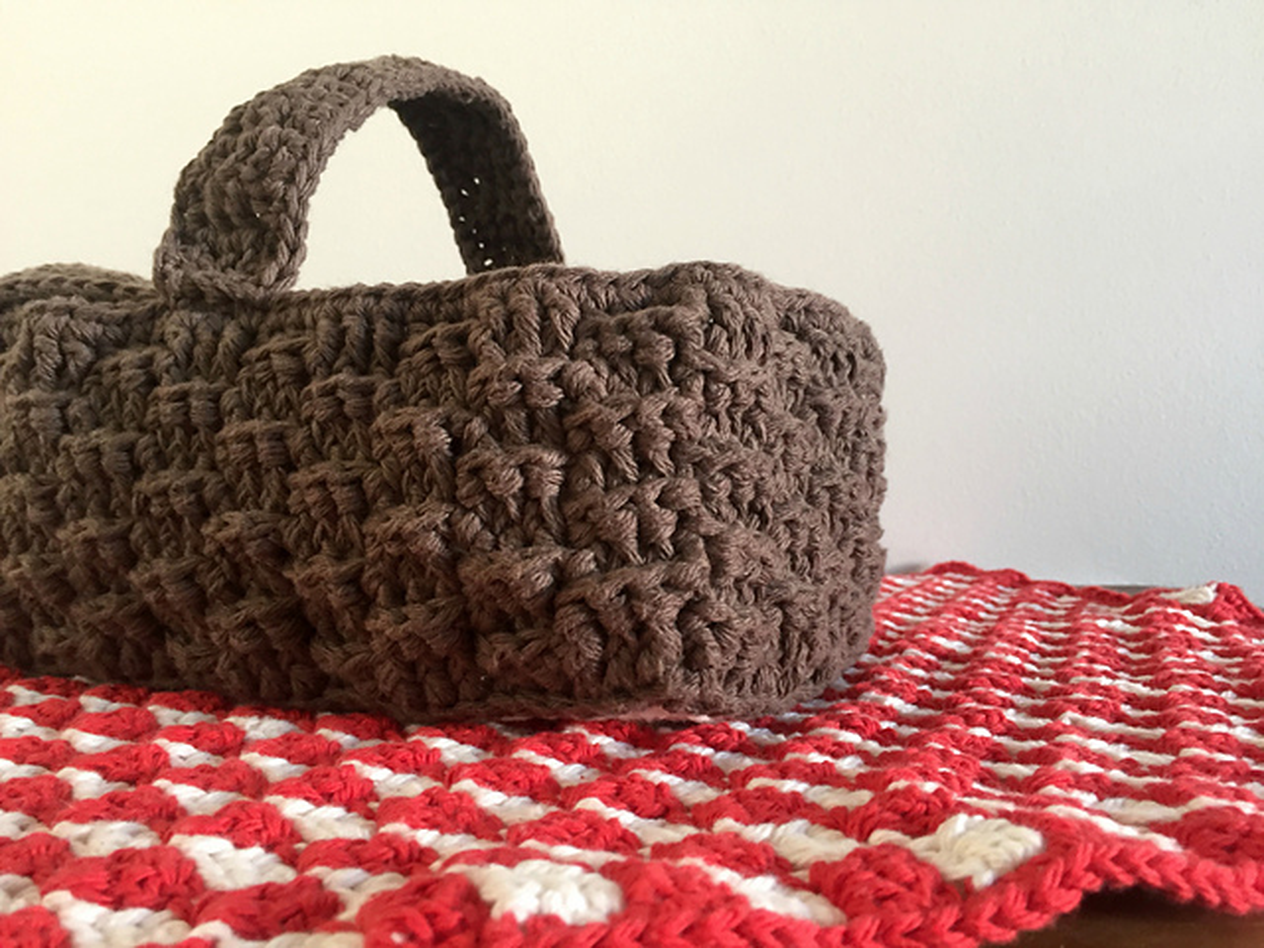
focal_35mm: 29
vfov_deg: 48.2
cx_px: 632
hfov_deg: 61.7
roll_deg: -0.3
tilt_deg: -2.2
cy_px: 474
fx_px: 1059
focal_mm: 4.15
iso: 100
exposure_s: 1/30
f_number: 2.2
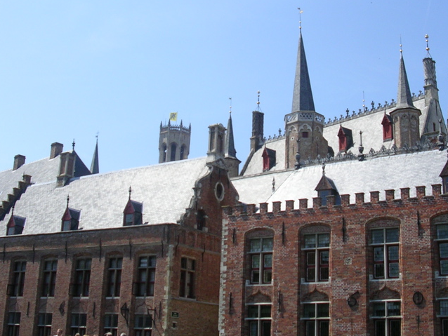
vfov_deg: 29.1
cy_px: 140
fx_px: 647
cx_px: 262
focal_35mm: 50
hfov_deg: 38.1
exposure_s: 1/302
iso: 50
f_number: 5.6
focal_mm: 5.8
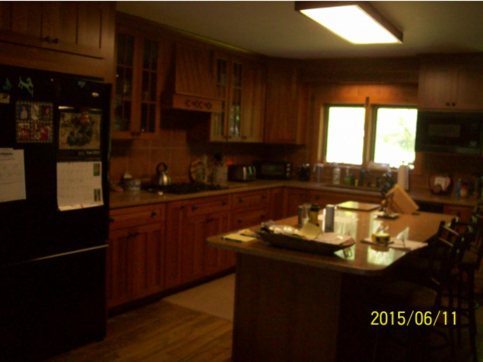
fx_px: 503
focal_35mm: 36
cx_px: 242
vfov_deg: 39.7
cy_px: 181
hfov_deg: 51.3
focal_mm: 6
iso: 200
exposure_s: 1/64
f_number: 2.7
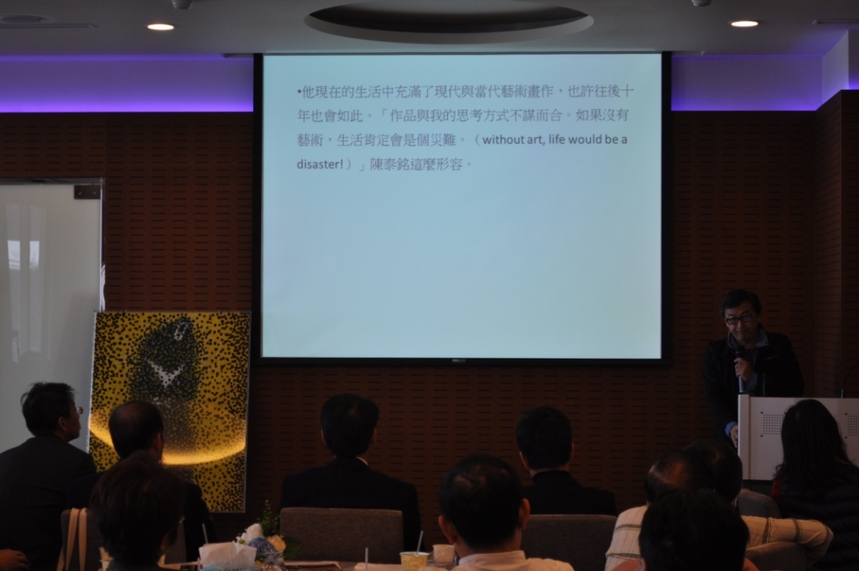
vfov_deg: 17.4
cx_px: 430
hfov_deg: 26.0
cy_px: 286
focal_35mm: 78
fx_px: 1859
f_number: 5.6
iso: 400
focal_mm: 52
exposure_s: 1/60
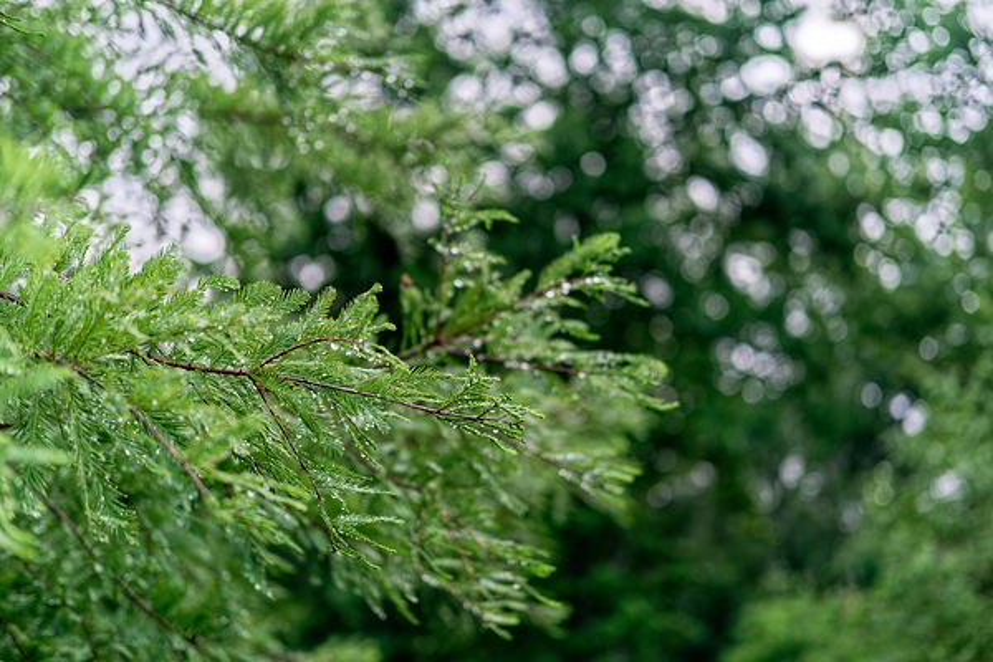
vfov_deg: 25.5
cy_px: 331
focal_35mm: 53
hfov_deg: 37.5
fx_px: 1462
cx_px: 496
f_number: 2
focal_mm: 35
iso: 400
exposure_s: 1/600
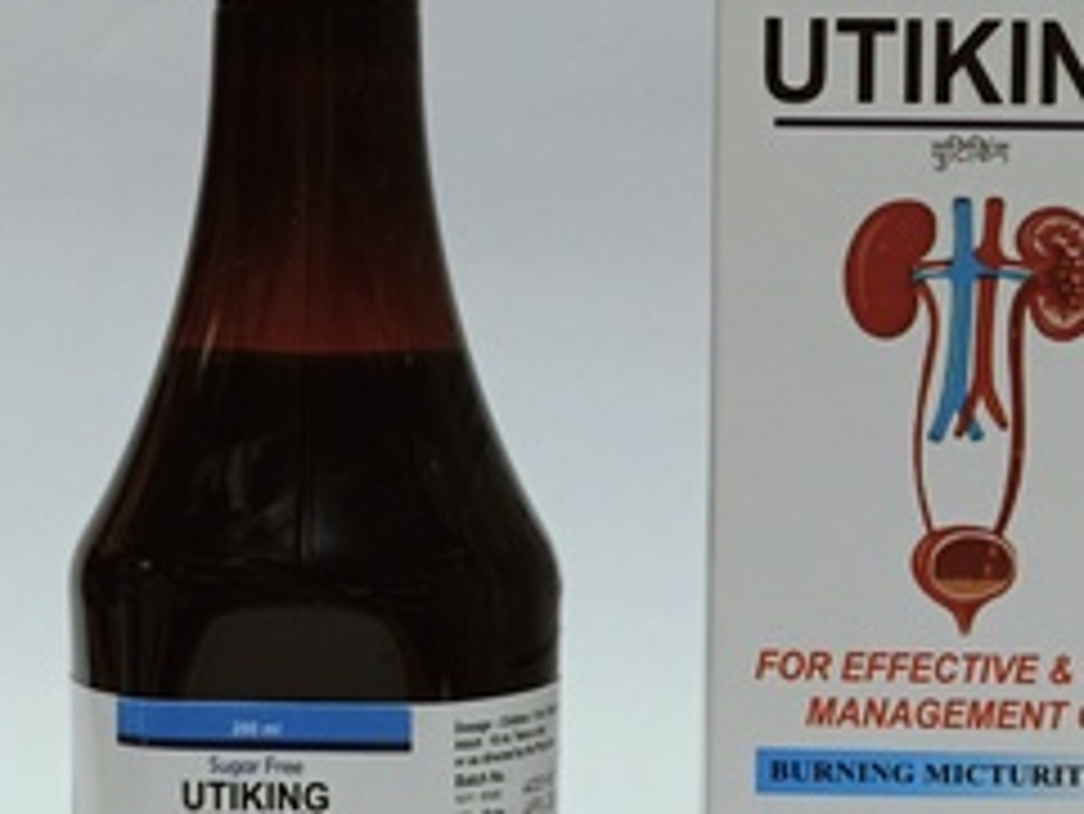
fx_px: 3384
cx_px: 625
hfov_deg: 18.2
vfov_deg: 13.7
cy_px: 492
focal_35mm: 108
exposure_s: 1/50
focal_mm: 7.08
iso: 331
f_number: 2
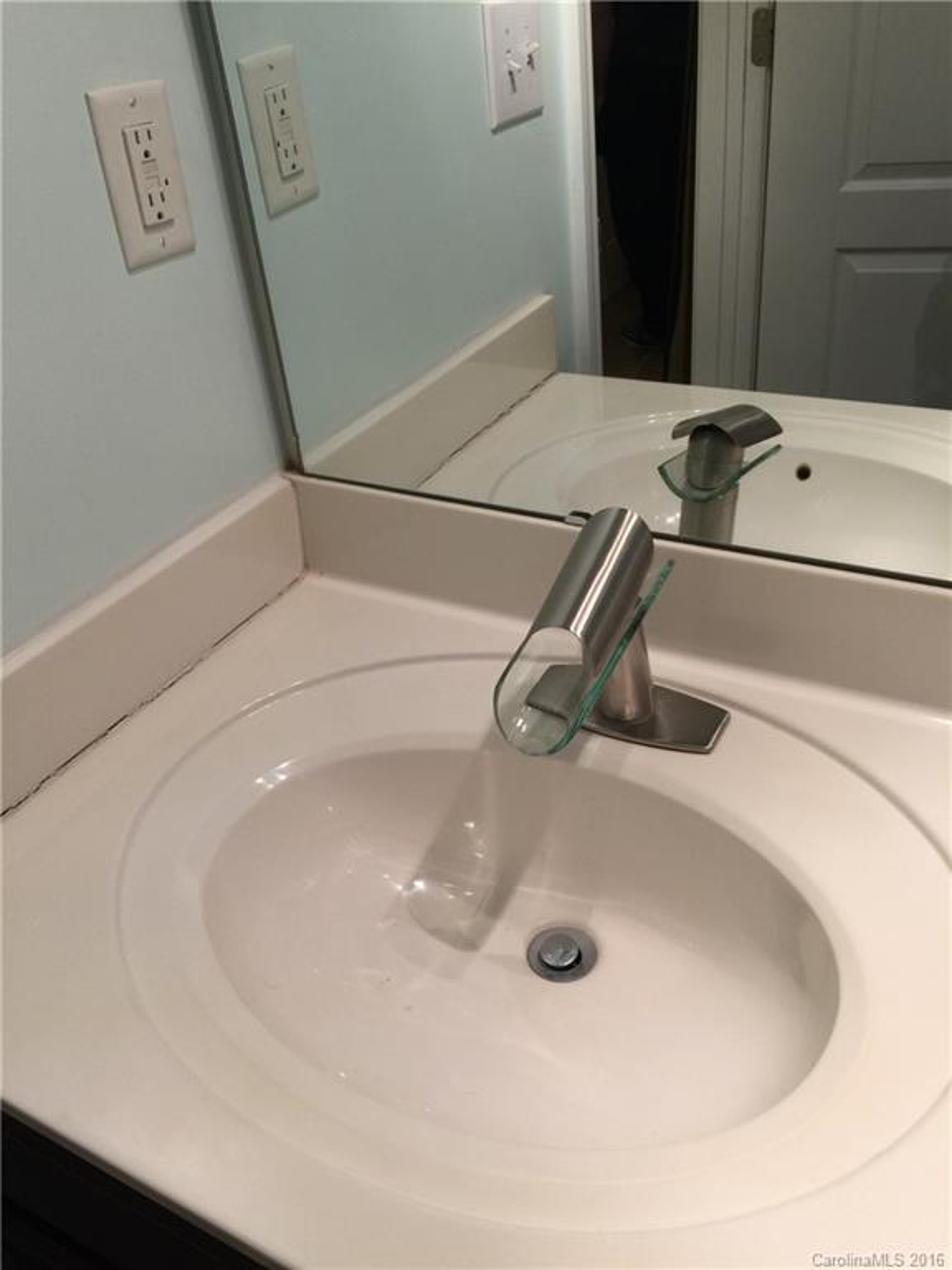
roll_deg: +5.3
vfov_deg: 61.7
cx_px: 476
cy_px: 635
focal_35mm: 29
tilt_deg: -33.2
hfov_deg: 48.2
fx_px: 1063
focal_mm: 4.15
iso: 32
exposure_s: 1/15
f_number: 2.2
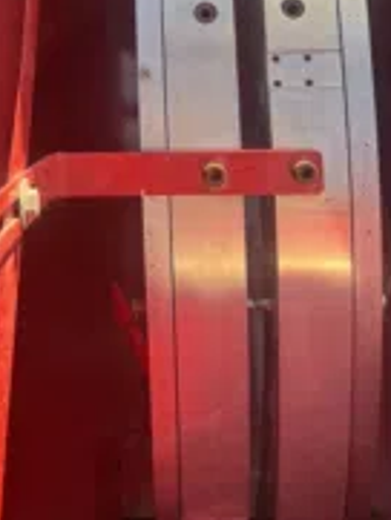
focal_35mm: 53
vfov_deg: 33.6
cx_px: 89
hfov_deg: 27.1
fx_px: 797
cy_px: 23
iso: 80
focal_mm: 6.76
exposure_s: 1/484
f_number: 1.78
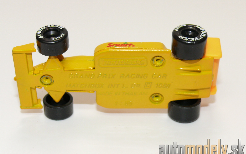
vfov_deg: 16.5
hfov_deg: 26.1
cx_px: 123
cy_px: 69
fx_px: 530
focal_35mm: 79
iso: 100
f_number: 4
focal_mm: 11.3
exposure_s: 1/30
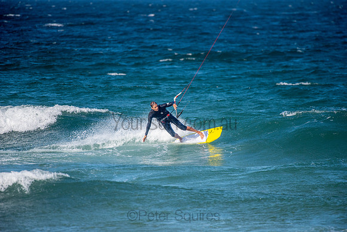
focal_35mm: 500
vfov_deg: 2.8
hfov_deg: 4.1
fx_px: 4820
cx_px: 174
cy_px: 116
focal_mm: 500
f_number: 5.6
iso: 220
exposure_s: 1/4000
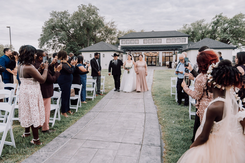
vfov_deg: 53.1
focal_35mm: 24
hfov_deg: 73.7
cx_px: 122
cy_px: 82
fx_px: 163
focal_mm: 24
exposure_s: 1/320
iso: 250
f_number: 2.8
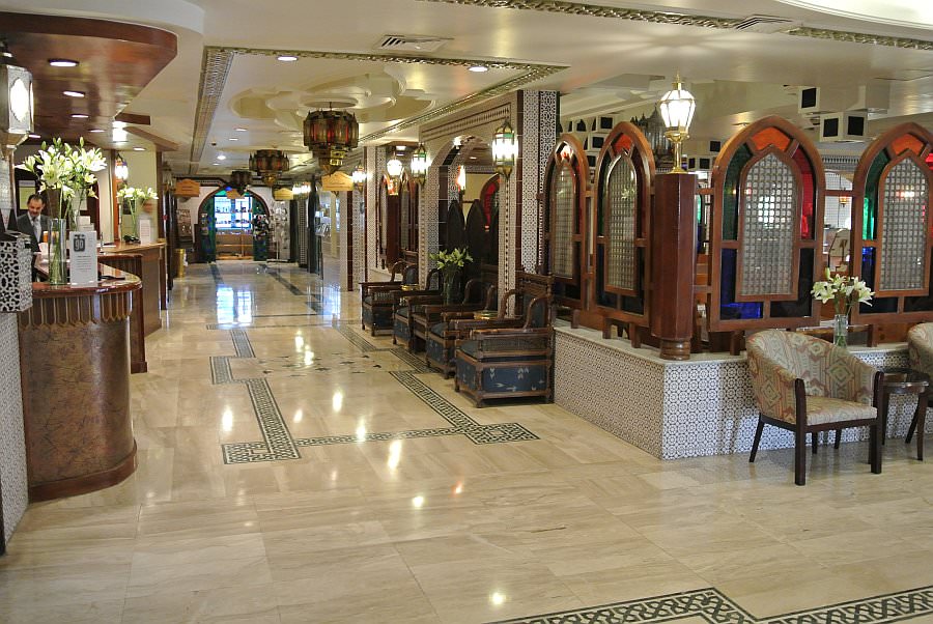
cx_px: 466
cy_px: 312
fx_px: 830
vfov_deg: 41.2
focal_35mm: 32
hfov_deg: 58.7
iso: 800
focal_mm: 12.2
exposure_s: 1/20
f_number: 3.8
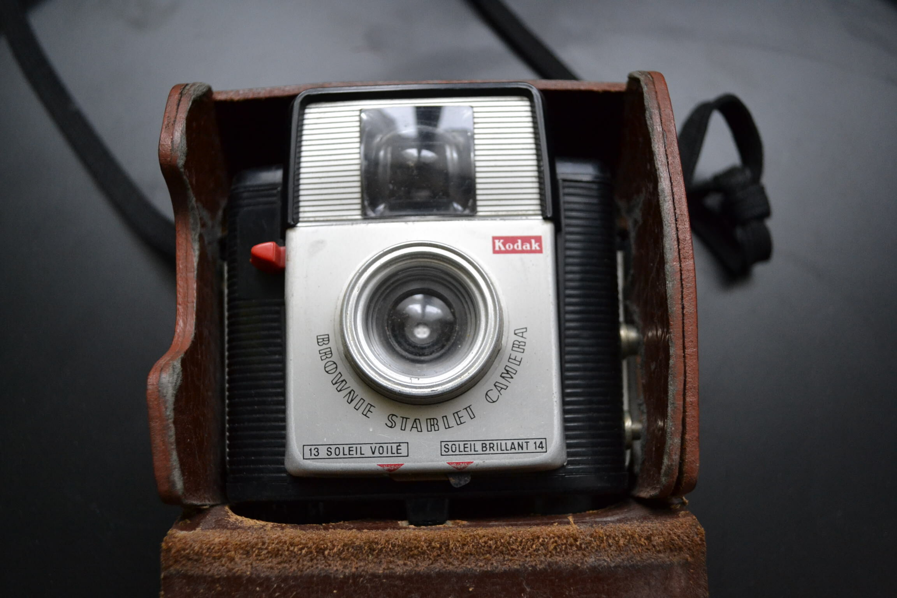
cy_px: 299
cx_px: 448
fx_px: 897
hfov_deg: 53.1
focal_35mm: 36
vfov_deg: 36.9
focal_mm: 24
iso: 1400
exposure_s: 1/60
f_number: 4
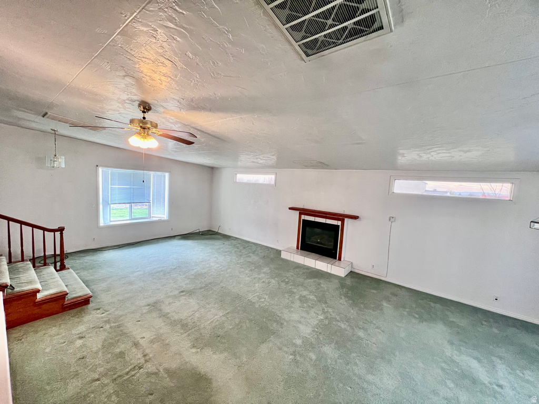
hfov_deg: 106.2
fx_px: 202
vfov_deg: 89.9
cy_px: 202
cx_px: 270
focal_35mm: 13
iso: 320
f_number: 1.8
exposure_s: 1/60
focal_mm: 1.57
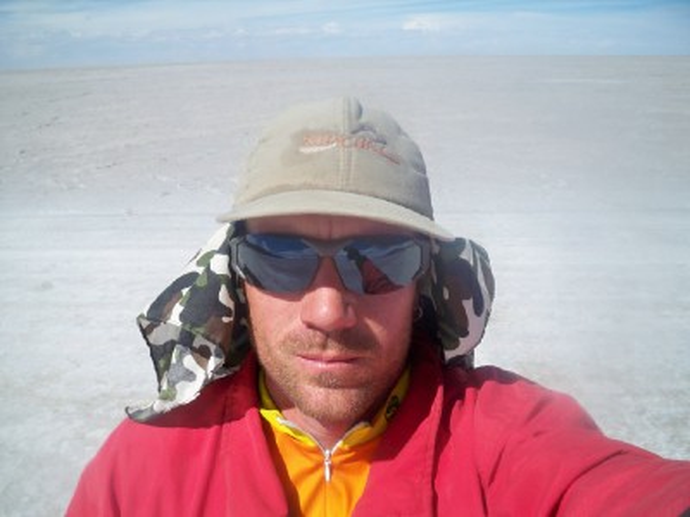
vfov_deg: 40.7
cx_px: 345
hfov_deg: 52.6
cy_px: 258
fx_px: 698
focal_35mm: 35
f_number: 4.7
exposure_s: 1/800
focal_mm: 6.3
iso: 80
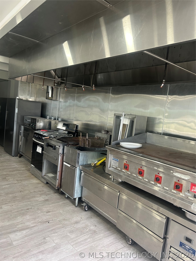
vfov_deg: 67.3
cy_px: 130
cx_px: 98
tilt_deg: -5.7
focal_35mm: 26
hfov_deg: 53.1
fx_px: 196
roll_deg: -6.4
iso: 125
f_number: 1.5
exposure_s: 1/78
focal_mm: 5.7
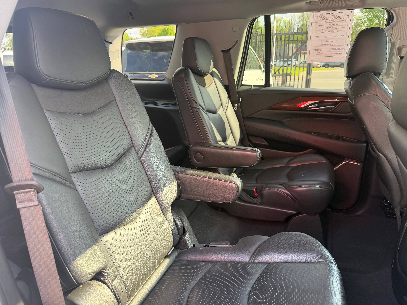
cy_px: 152
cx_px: 204
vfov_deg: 56.8
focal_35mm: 24
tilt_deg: -17.8
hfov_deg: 71.6
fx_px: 282
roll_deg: +2.1
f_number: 1.78
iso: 125
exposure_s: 1/121
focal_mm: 6.76
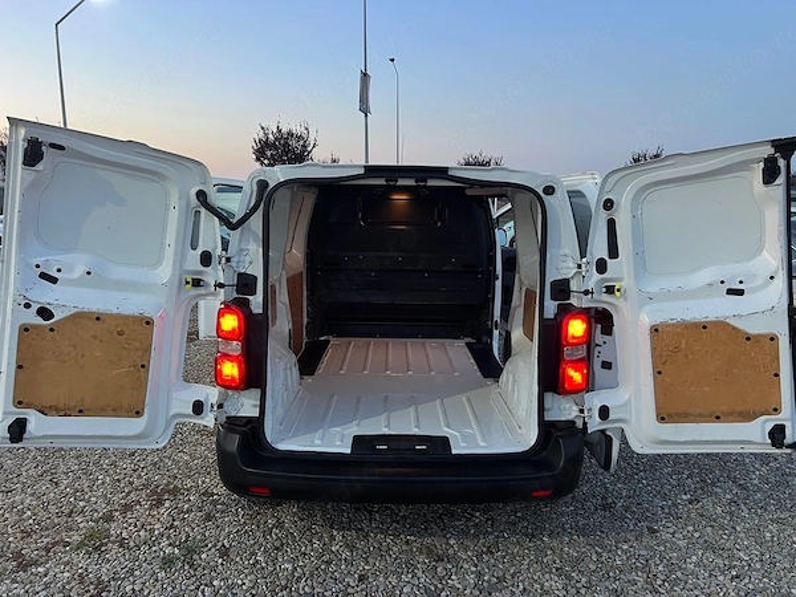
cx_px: 398
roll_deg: -0.2
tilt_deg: -8.8
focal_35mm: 26
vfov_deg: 53.1
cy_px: 298
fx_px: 598
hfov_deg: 67.3
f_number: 1.5
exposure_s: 1/50
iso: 160
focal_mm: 5.7
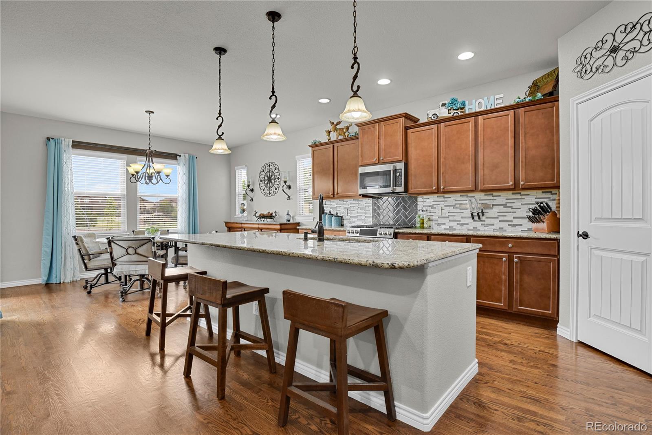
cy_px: 218
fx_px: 308
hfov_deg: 93.3
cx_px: 326
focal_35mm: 17
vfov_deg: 70.4
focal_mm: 17
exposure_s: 1/20
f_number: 8
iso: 4500
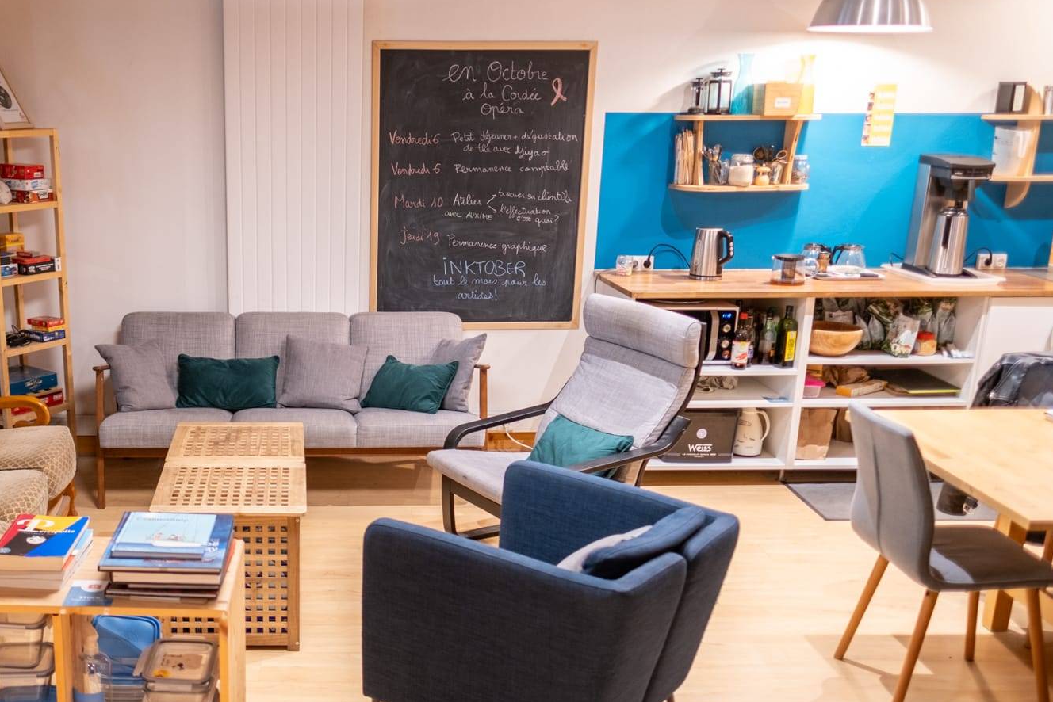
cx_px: 303
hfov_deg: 50.4
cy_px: 435
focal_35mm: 37
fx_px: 1082
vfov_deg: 35.8
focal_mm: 16
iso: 200
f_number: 1.4
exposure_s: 1/25
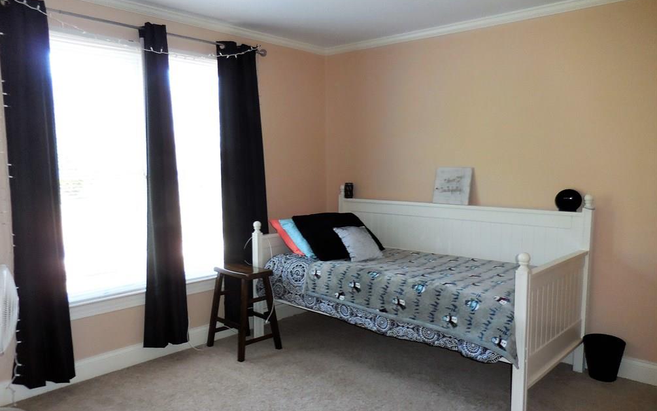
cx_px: 324
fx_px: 483
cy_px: 222
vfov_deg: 46.0
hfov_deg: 68.4
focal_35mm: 27
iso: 200
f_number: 3.3
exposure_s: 1/30
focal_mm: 4.5
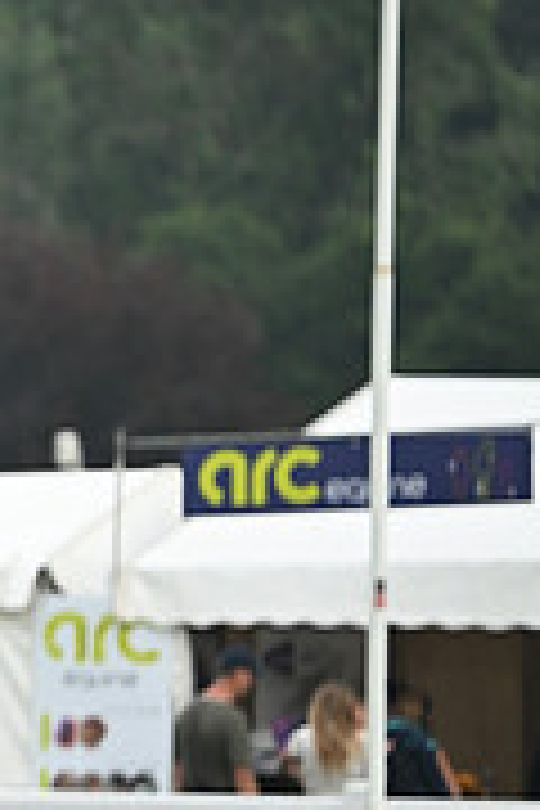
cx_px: -693
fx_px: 19596
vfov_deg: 2.4
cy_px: 542
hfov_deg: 1.6
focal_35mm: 871
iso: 1000
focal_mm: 270
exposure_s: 1/1250
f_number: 5
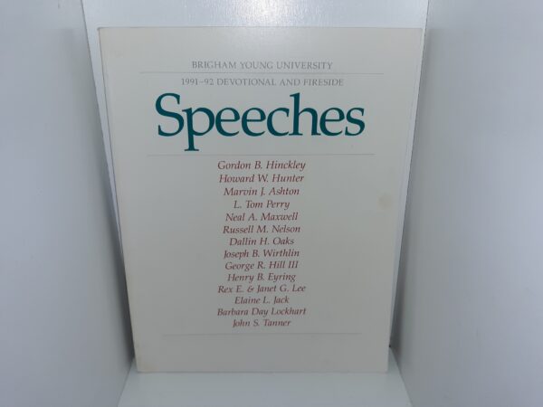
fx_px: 439
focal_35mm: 28
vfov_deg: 49.7
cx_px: 272
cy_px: 204
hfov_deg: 63.4
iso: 40
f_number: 1.7
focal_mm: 3.7
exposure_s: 1/238
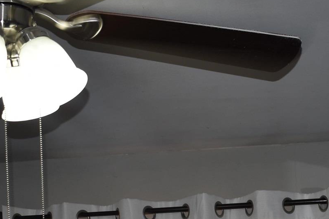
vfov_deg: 11.2
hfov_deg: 17.4
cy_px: 375
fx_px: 1051
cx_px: 320
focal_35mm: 115
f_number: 3.5
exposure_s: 1/60
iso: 100
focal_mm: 20
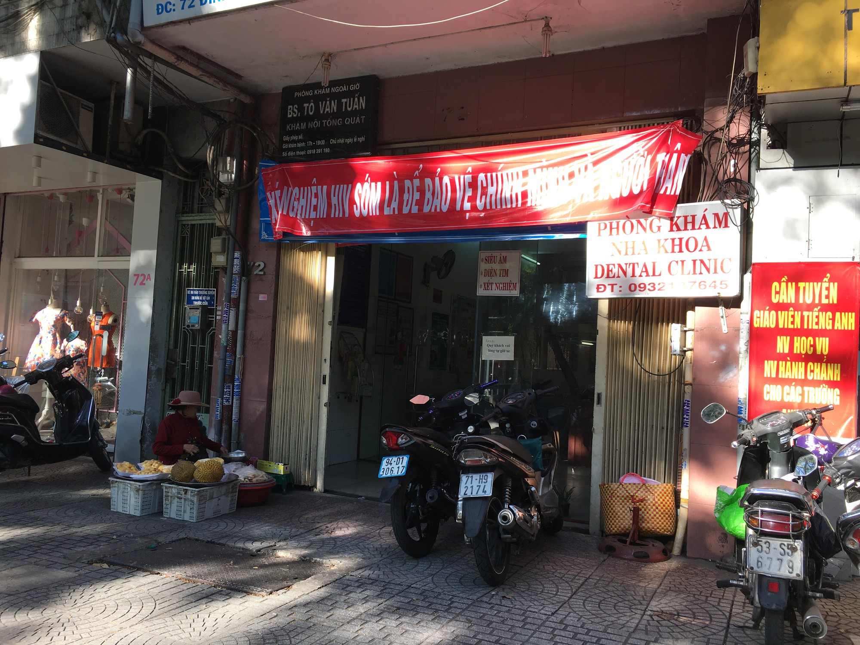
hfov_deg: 61.7
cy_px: 322
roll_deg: -4.1
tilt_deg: +1.1
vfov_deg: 48.2
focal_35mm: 29
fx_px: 720
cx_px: 430
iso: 25
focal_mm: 4.15
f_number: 2.2
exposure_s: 1/235
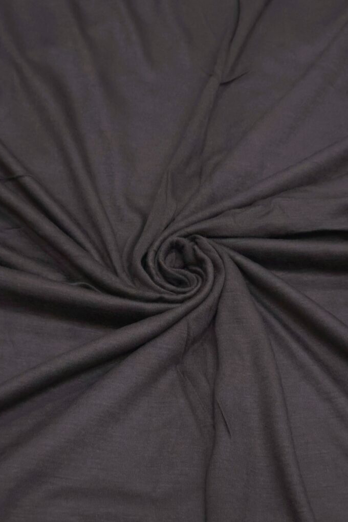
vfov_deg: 28.1
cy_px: 261
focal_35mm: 72
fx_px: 1045
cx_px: 192
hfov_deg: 18.9
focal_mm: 7.9
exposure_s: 1/50
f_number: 2.4
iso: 250
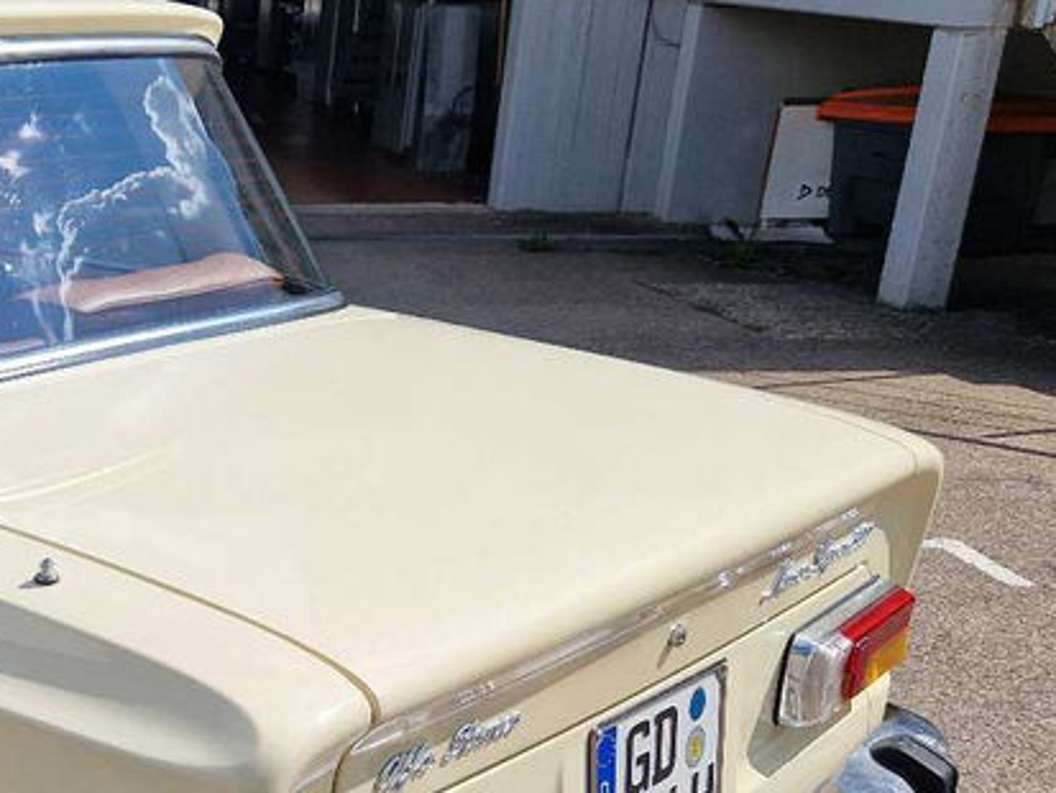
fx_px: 1739
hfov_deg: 30.3
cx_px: -100
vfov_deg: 25.2
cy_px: 650
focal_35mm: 57
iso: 50
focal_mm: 5.4
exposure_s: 1/2528
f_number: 1.8
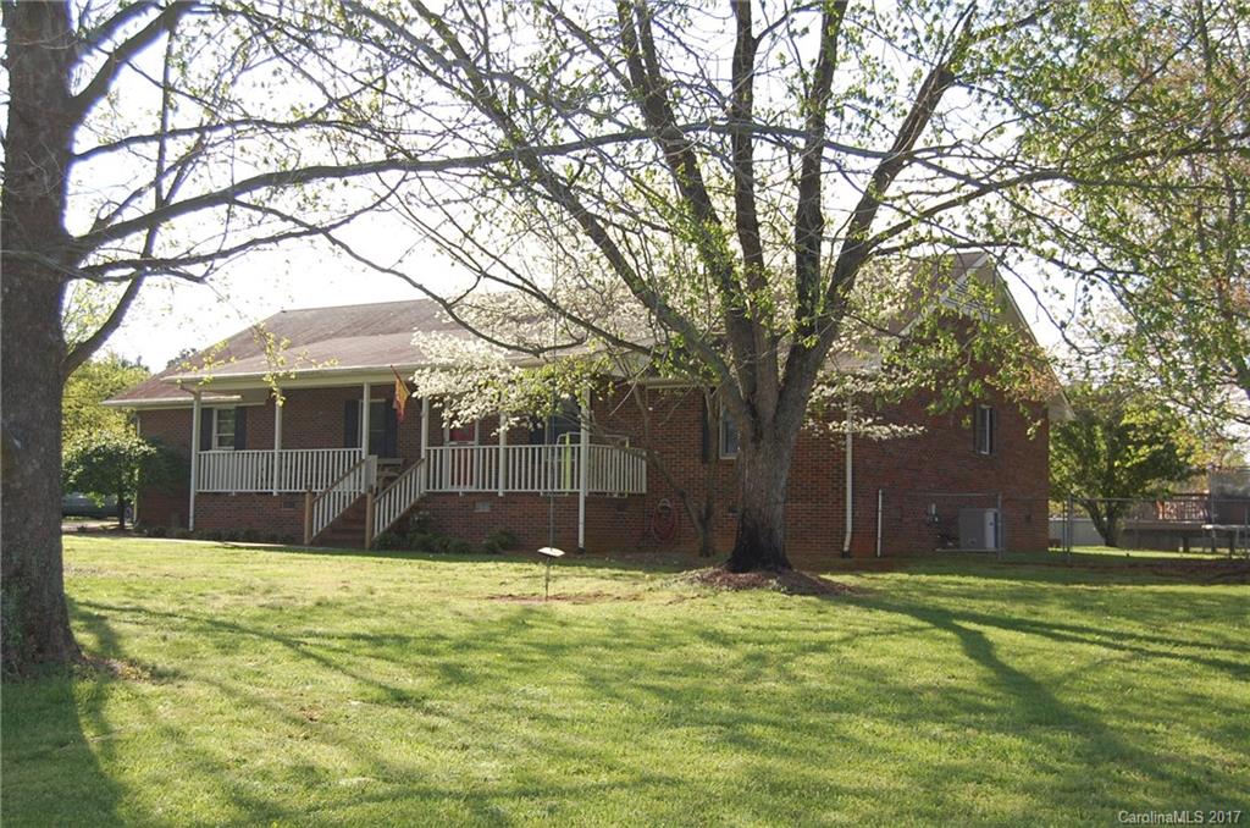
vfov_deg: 28.8
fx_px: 1611
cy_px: 414
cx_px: 625
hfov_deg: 42.4
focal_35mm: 46
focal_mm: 31
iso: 250
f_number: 5.6
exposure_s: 1/500
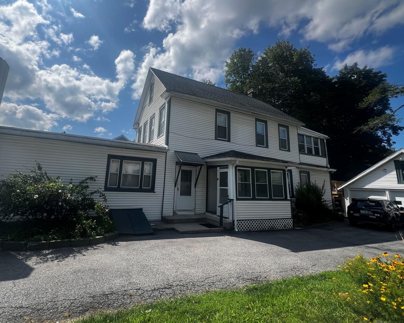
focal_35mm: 16
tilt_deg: +12.5
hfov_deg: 92.9
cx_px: 186
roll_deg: -2.0
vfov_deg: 80.1
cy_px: 146
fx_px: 191
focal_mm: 1.57
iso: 32
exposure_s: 1/1845
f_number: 1.8
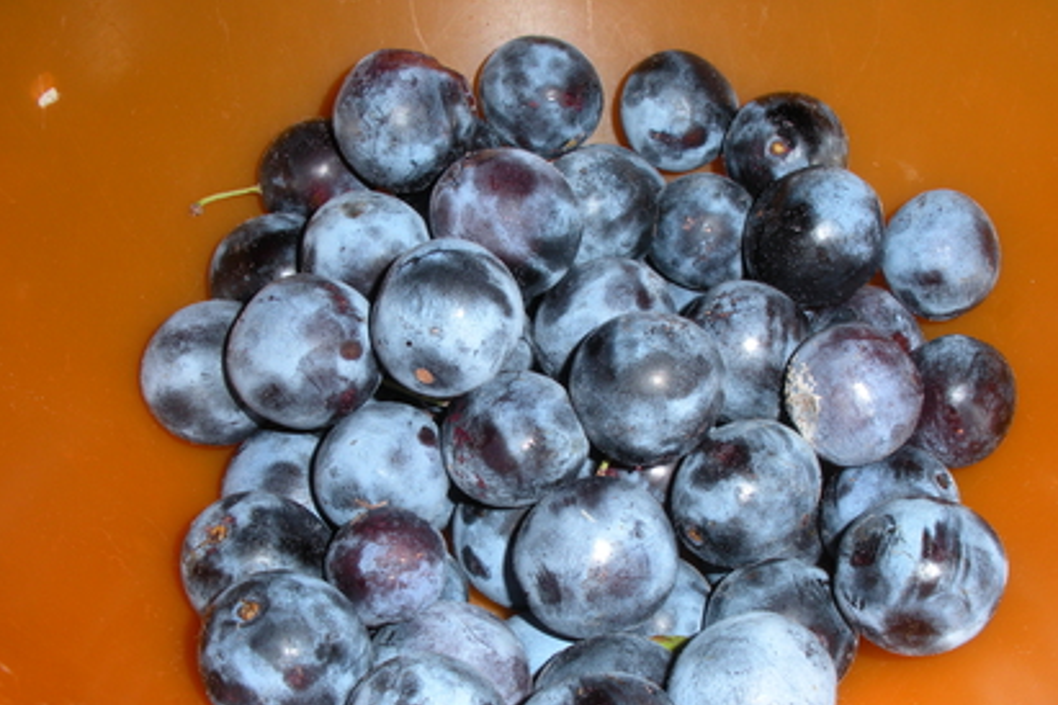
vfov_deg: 32.5
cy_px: 425
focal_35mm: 41
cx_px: 559
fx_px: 1205
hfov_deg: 47.4
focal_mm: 6.3
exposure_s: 1/60
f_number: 5.6
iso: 64
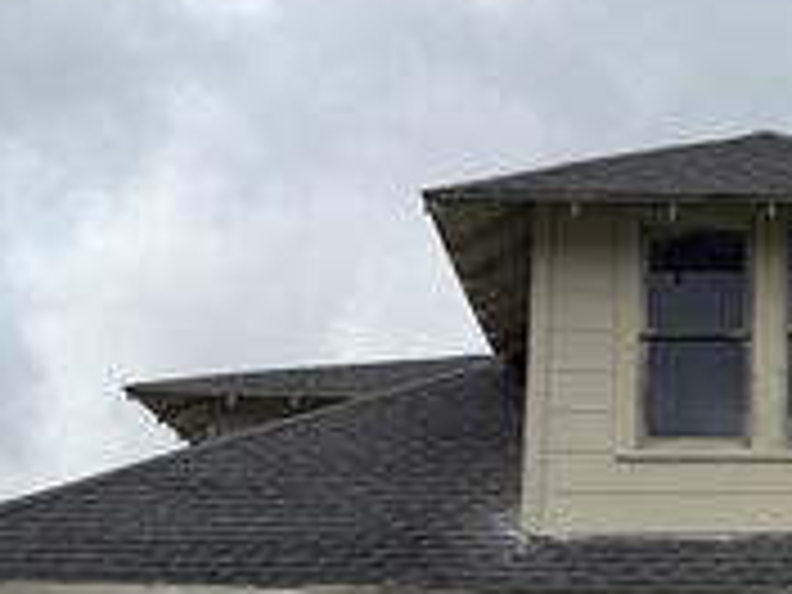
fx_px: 1693
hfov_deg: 25.0
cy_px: 488
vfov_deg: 19.7
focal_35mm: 74
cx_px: 796
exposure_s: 1/6329
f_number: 1.6
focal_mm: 5.96
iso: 64
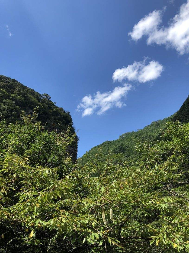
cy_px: 126
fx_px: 204
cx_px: 94
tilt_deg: +28.3
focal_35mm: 28
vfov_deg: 63.4
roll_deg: +8.6
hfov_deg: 49.7
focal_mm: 3.99
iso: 20
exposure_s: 1/1350
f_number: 1.8
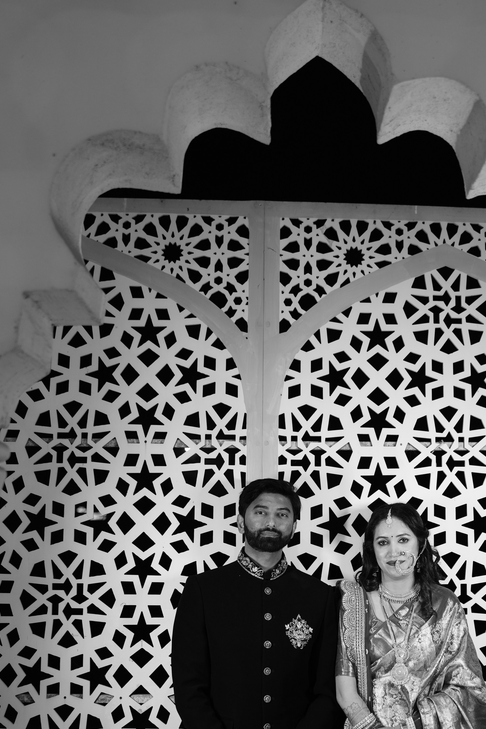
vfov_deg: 37.5
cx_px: 327
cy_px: 395
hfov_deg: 25.4
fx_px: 1073
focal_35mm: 53
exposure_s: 1/160
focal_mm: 35
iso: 400
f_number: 2.2
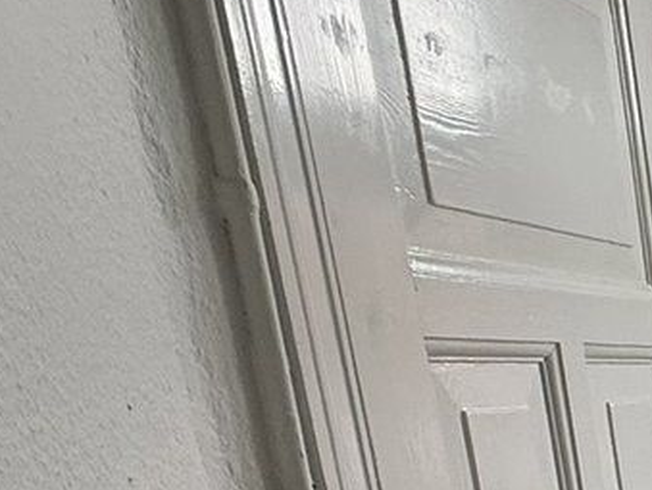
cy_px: 786
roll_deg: -2.1
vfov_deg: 18.9
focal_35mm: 66
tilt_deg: -19.7
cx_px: 1296
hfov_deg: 18.8
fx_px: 1244
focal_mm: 2.22
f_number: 2.2
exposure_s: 1/99
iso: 80
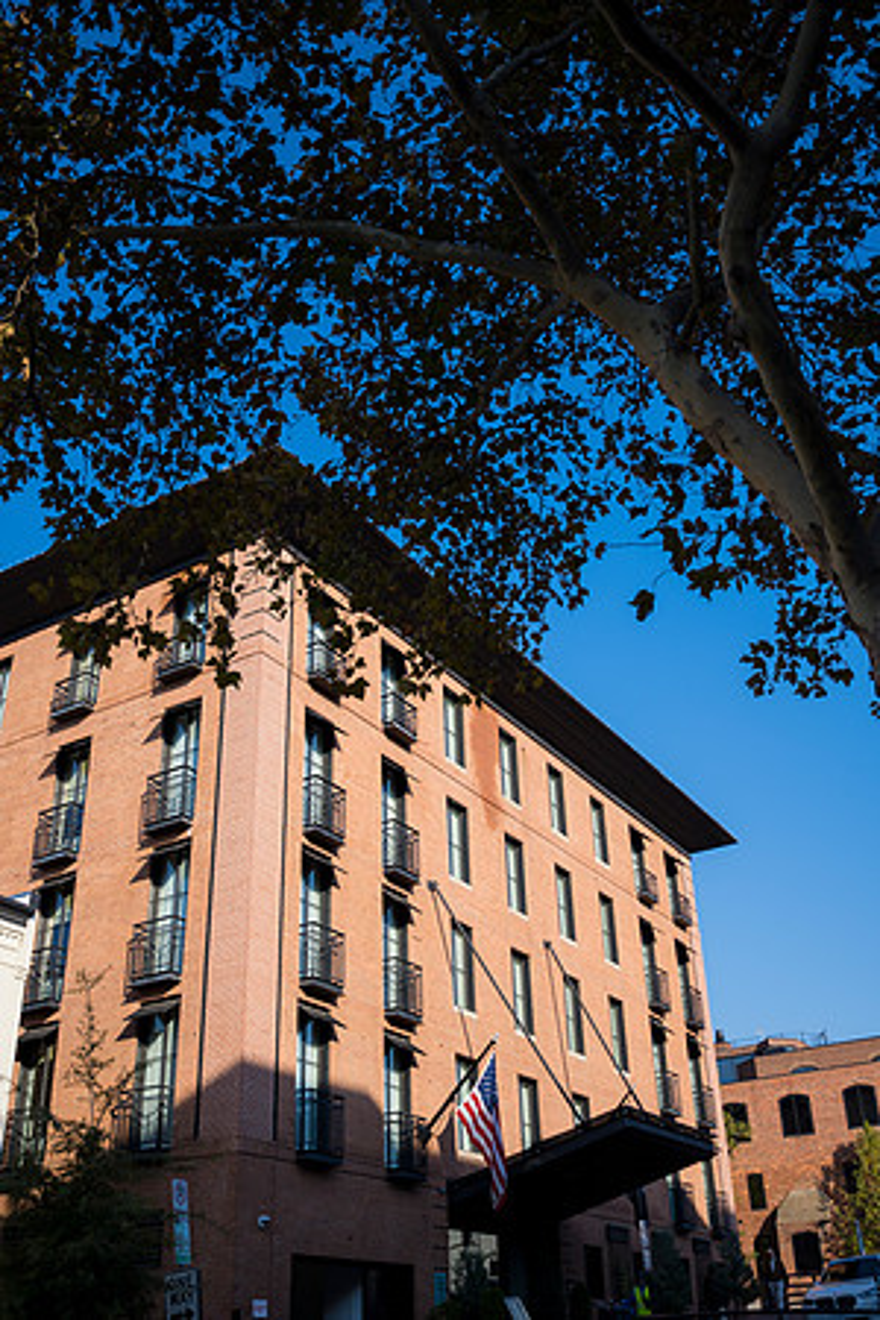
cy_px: 660
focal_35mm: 35
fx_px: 1283
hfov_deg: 37.9
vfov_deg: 54.4
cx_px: 440
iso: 100
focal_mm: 35
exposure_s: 1/640
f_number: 4.5
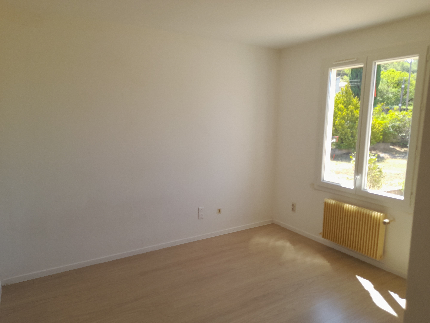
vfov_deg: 54.9
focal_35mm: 25
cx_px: 215
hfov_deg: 69.4
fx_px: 311
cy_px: 162
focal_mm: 4.6
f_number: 2
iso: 32
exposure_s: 1/100
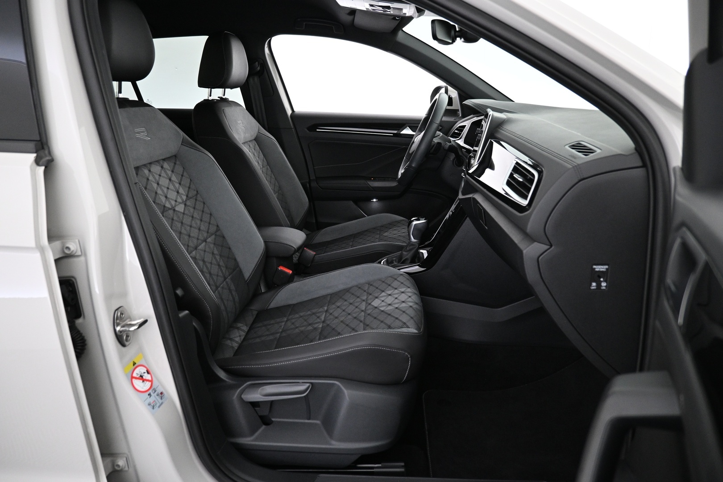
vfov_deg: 53.1
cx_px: 362
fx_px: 482
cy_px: 241
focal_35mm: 24
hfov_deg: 73.7
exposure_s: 1/30
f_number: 3.5
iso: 1600
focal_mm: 16
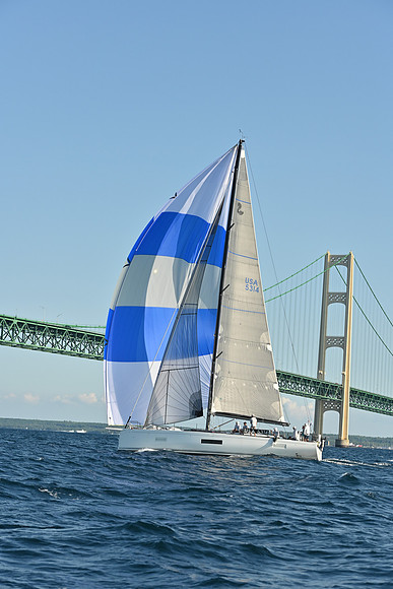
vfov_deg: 20.8
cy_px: 294
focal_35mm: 98
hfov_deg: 14.0
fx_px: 1604
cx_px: 196
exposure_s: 1/1600
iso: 320
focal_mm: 98
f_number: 7.1
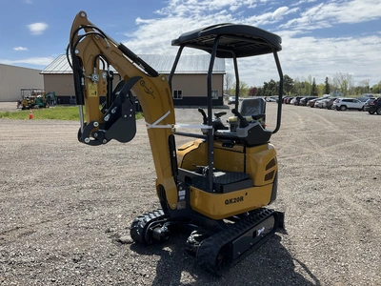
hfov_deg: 61.7
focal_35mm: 29
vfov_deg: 48.2
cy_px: 143
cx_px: 190
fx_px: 319
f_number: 1.8
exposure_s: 1/1577
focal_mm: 3
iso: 25
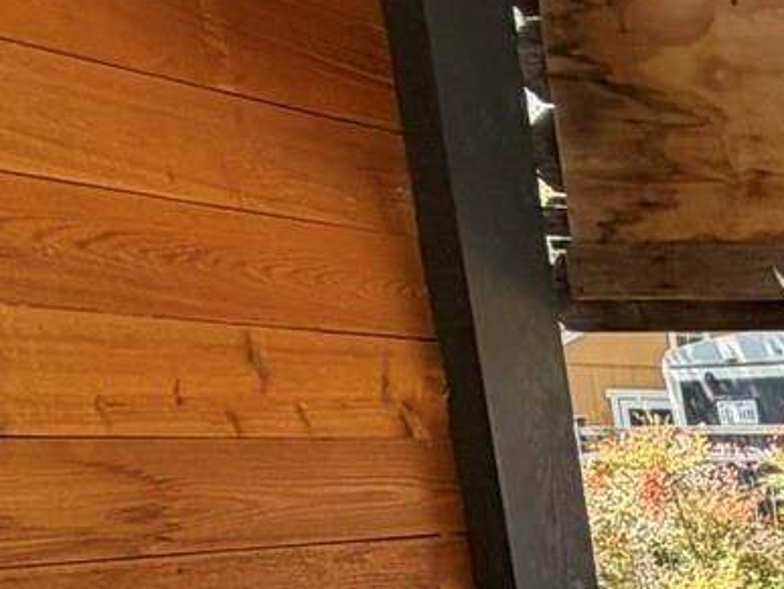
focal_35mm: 74
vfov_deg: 18.3
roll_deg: +0.9
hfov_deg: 17.0
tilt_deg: -12.2
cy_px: 800
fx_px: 1678
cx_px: 1669
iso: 40
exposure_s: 1/192
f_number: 2.2
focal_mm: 2.22
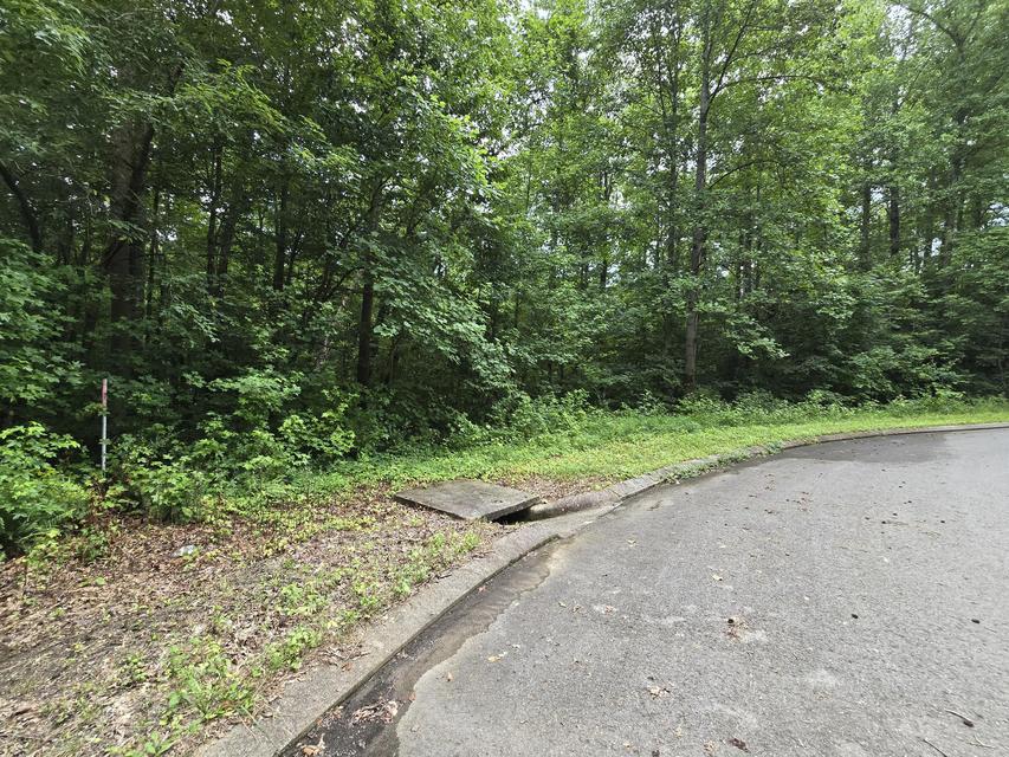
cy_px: 378
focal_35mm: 13
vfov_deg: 89.9
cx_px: 504
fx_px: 379
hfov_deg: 106.2
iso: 50
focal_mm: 2.2
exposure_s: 1/138
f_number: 2.2
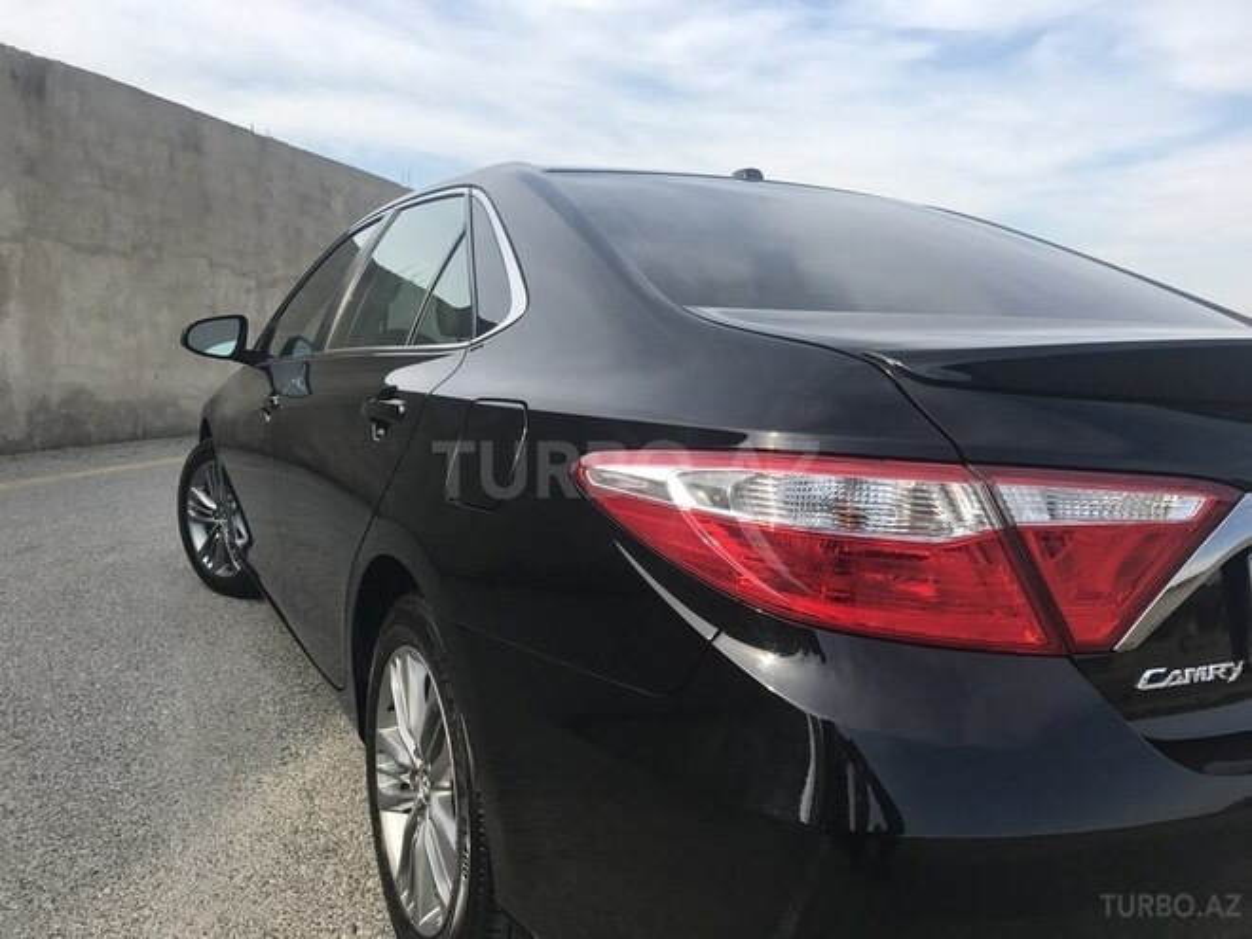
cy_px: 470
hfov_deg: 63.4
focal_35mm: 28
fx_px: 1013
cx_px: 626
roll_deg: -1.3
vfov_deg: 49.7
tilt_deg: -7.7
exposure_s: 1/1330
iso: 20
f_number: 1.8
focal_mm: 3.99
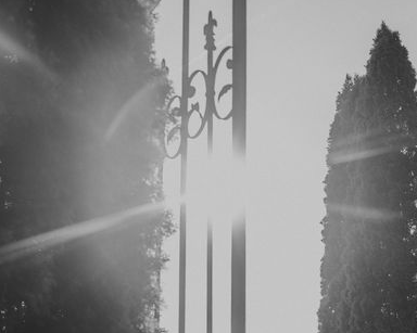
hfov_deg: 29.7
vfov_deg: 23.6
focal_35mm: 62
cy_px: 324
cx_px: 344
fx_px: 765
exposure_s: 1/800
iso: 100
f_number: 3.2
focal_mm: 24
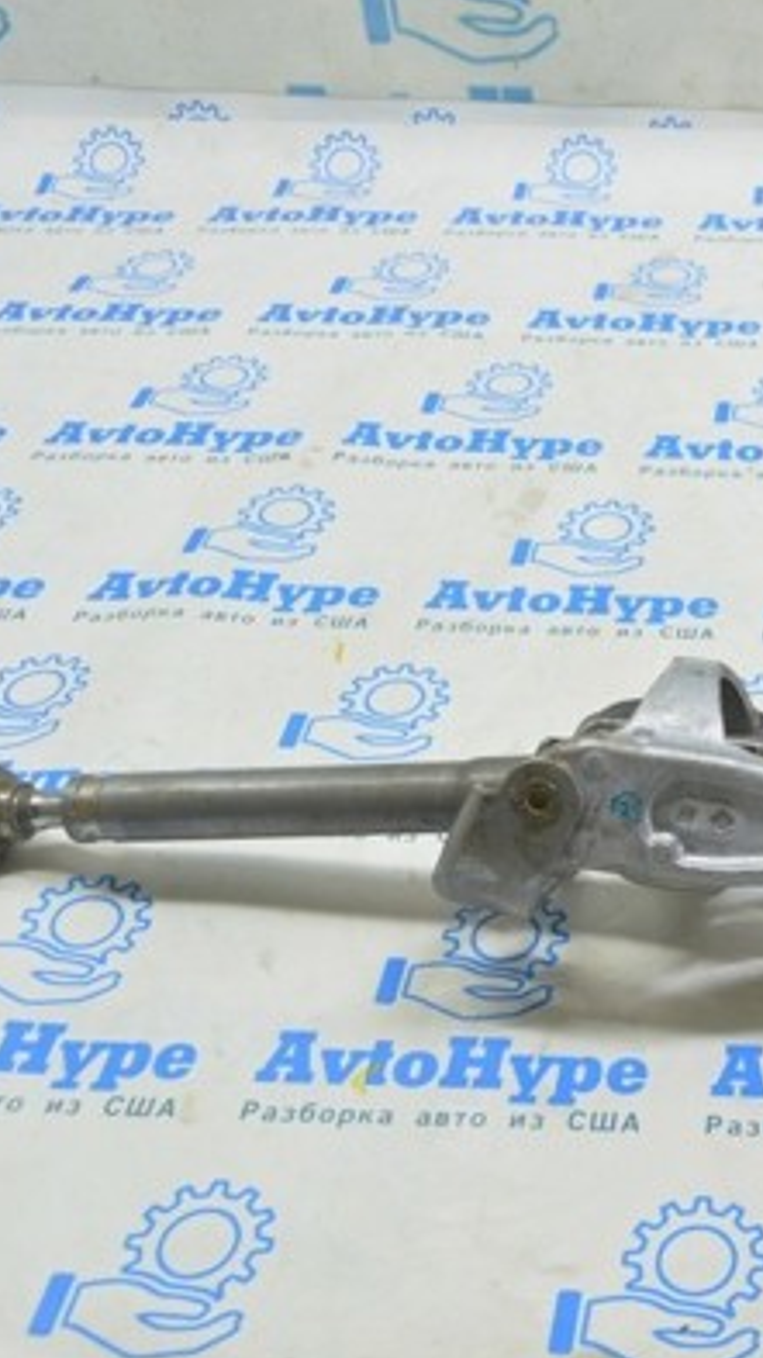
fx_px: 1655
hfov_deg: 24.2
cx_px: 846
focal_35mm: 46
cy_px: 669
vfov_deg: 44.6
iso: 400
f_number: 5.6
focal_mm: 18
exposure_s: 1/15
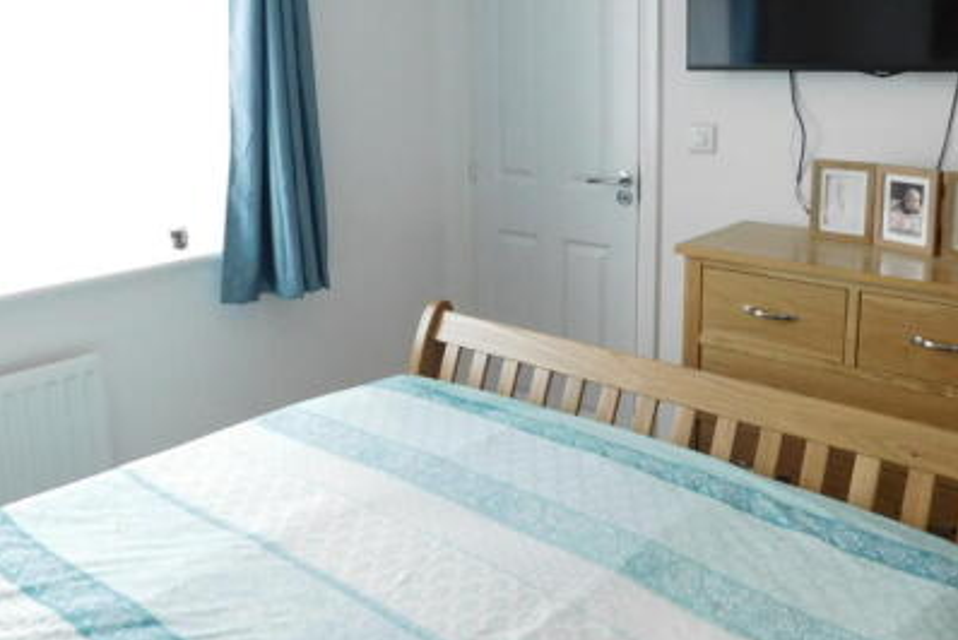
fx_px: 932
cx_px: 507
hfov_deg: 54.4
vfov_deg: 37.5
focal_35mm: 35
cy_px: 211
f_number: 3
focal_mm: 4
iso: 400
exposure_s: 1/100
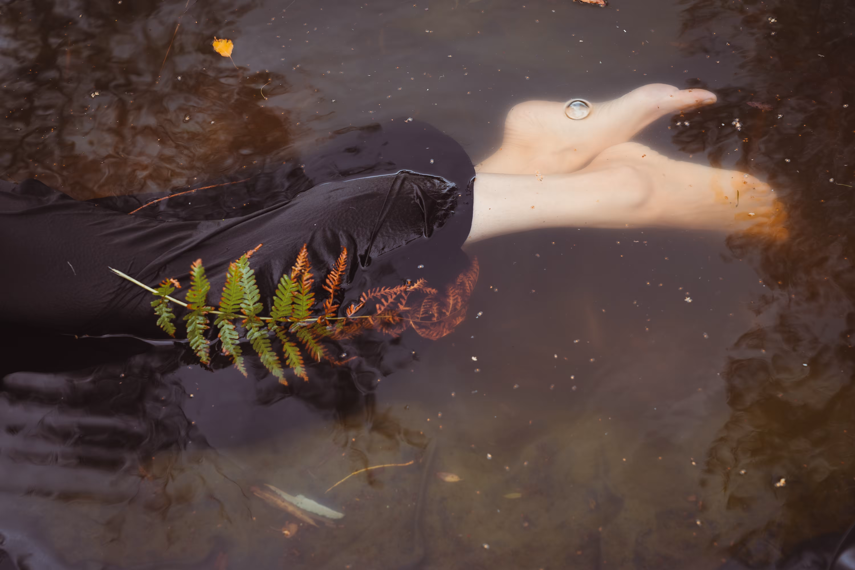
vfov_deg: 25.1
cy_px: 285
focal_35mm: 54
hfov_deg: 36.9
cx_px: 428
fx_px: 1282
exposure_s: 1/30
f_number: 5
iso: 100
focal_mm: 54
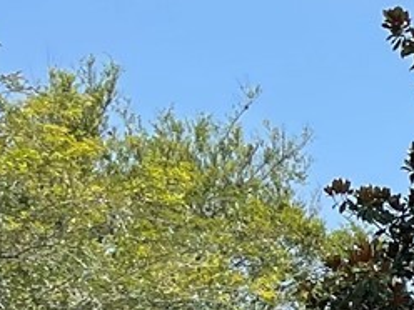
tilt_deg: +4.2
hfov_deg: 9.3
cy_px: 693
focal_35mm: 168
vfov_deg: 8.2
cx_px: 1237
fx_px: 2009
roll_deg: +0.4
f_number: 1.6
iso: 32
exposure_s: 1/2747
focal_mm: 4.2
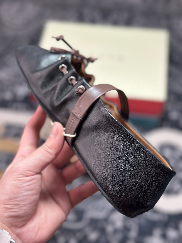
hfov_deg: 30.3
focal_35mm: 48
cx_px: 91
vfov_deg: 39.7
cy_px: 122
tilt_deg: -59.4
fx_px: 336
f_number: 1.78
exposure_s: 1/654
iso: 80
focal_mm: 6.86
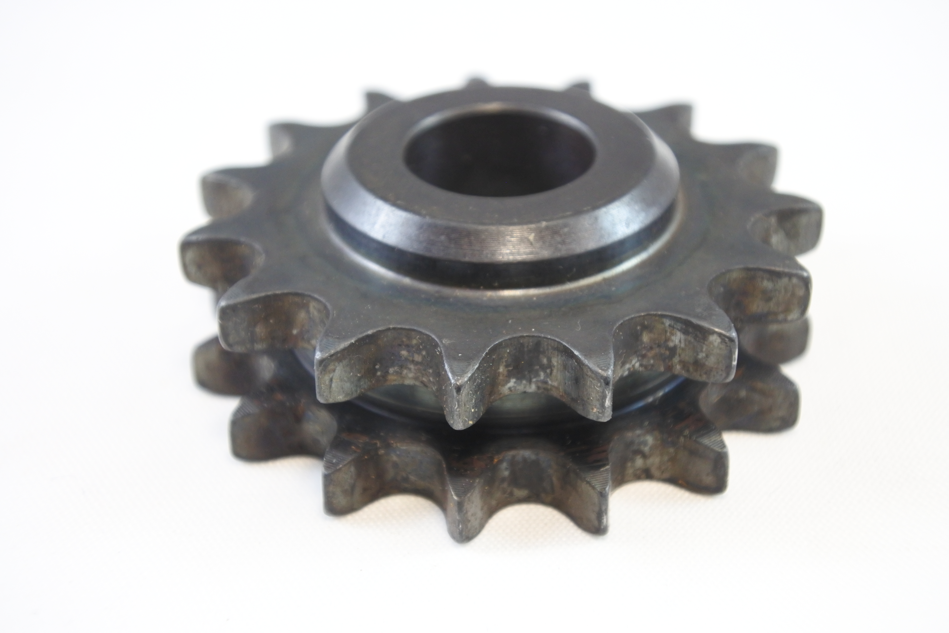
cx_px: 474
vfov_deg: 20.9
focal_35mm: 65
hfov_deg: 31.0
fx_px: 1713
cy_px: 316
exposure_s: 1/80
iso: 800
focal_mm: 24.4
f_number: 5.3
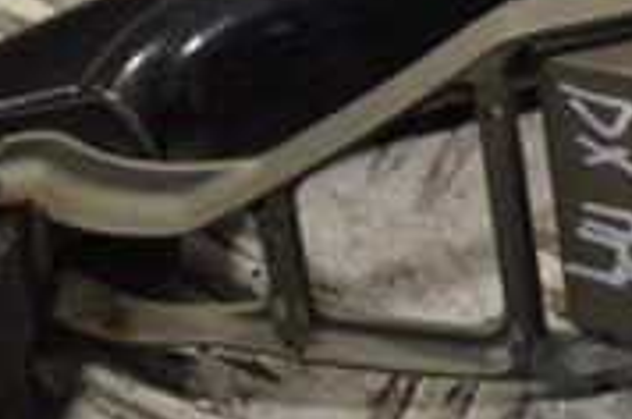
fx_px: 4083
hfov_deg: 8.8
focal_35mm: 233
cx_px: 465
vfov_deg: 5.8
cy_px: -85
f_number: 5.3
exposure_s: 1/125
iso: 400
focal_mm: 46
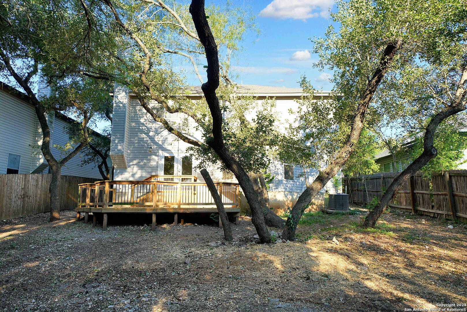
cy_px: 156
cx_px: 234
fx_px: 311
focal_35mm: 24
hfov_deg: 73.7
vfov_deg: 53.2
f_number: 5.6
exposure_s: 1/125
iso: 100
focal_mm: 24
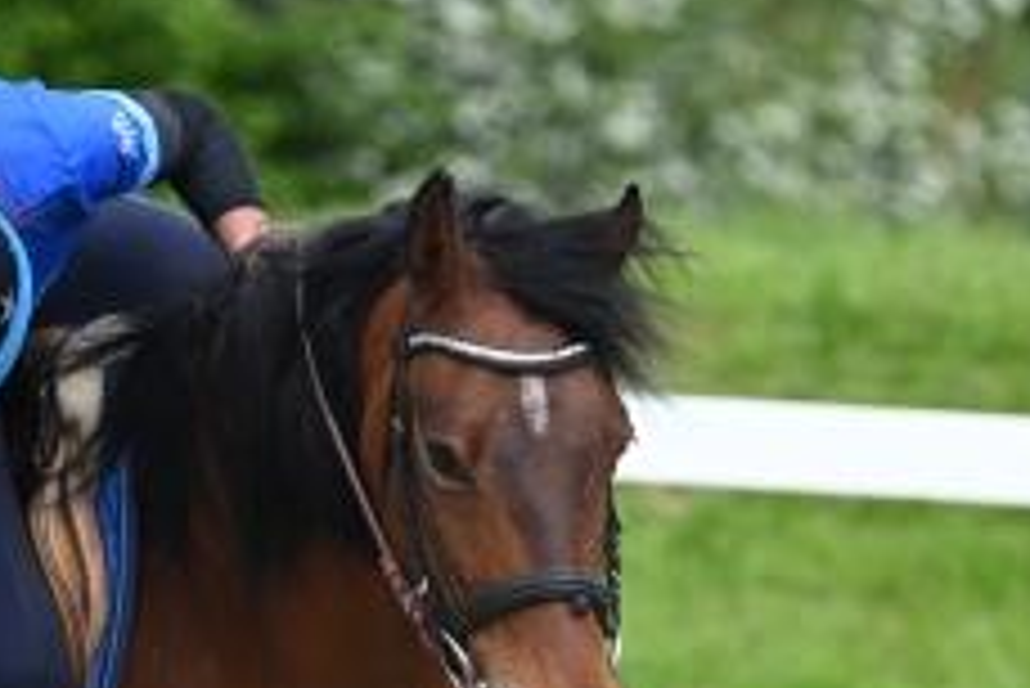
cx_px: 189
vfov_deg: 1.5
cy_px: 585
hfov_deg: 2.3
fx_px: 25966
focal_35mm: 907
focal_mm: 260
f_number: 5
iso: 560
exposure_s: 1/1250
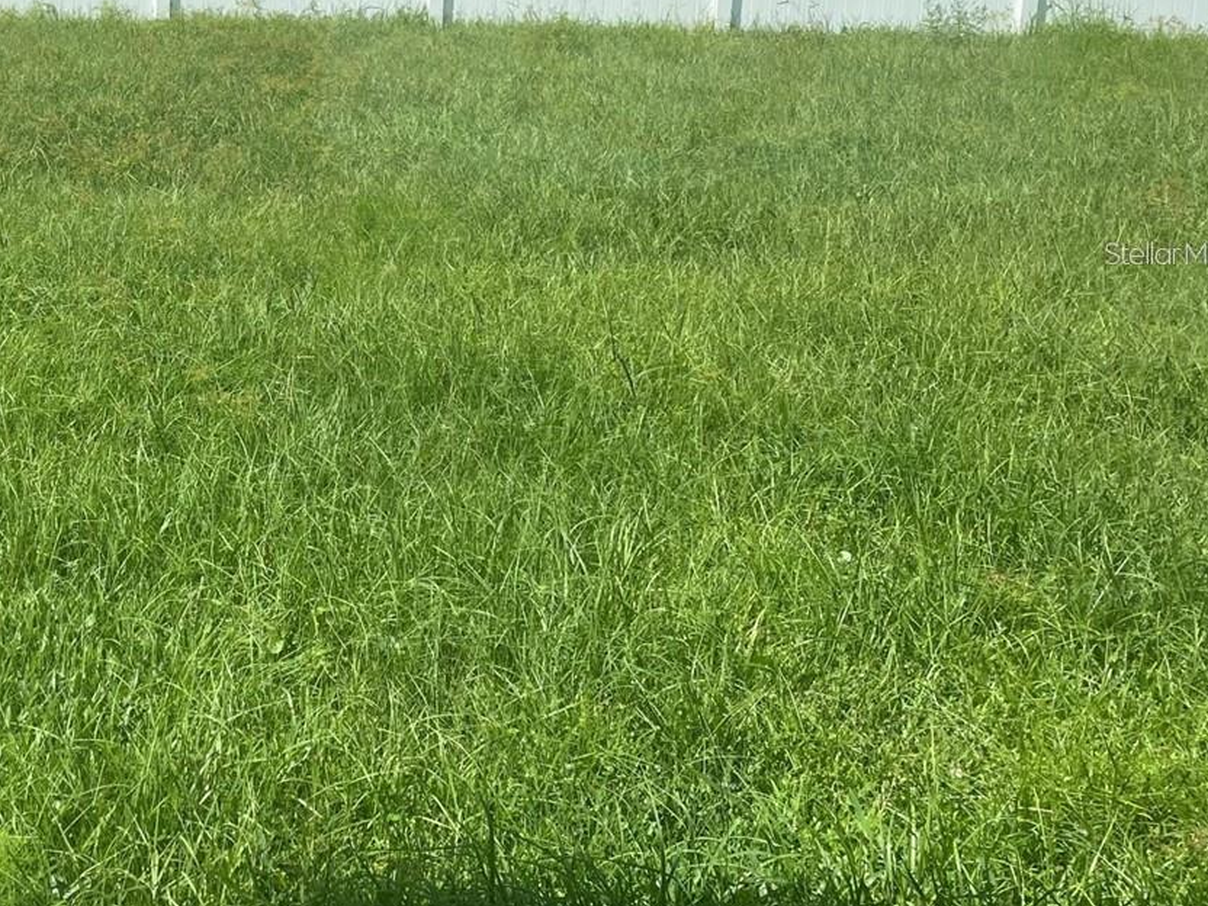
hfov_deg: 35.5
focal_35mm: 50
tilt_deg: -10.5
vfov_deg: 28.8
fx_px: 1745
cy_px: 253
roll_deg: -1.1
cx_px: 80
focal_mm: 4.2
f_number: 1.6
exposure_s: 1/2506
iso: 32
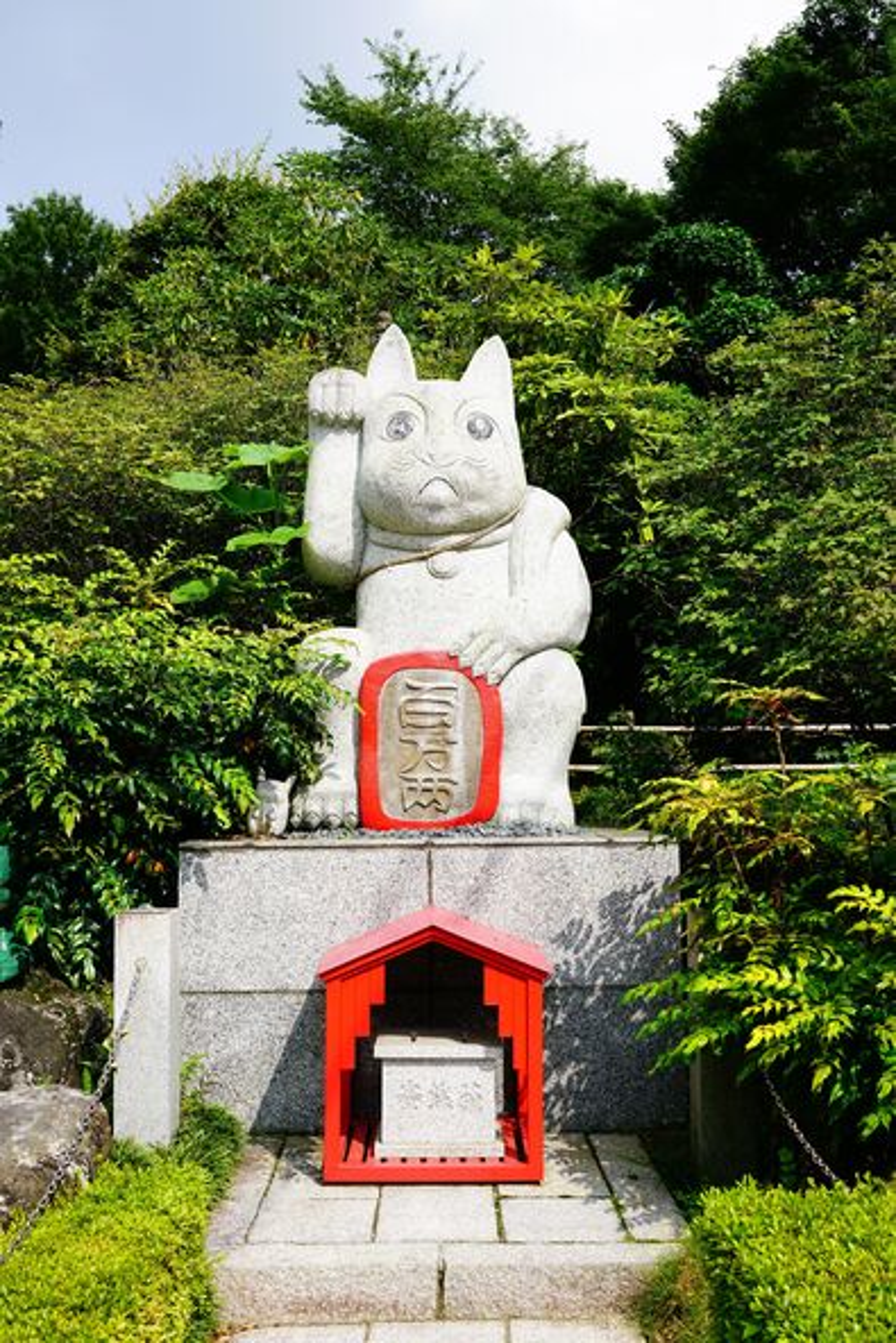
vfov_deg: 54.4
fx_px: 1306
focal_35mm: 35
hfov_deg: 37.9
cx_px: 448
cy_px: 672
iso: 100
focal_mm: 35
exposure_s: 1/400
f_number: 5.6
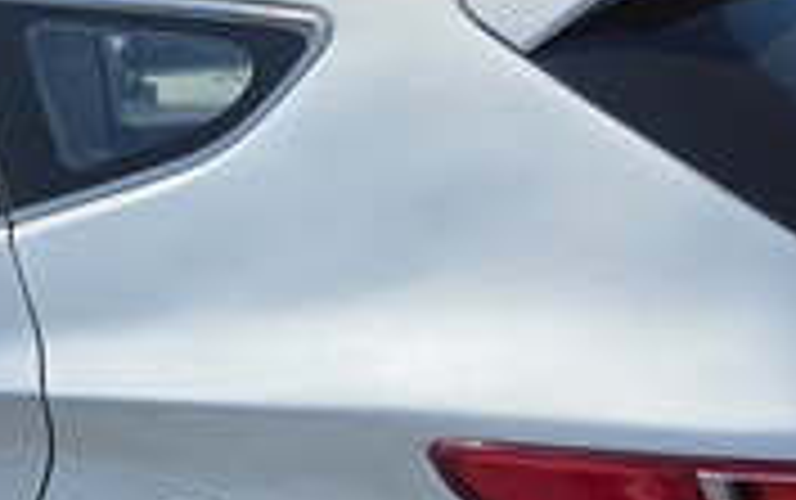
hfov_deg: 30.2
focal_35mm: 63
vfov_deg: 20.1
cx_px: -2
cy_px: 489
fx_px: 1368
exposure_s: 1/7944
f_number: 1.7
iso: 64
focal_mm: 6.3
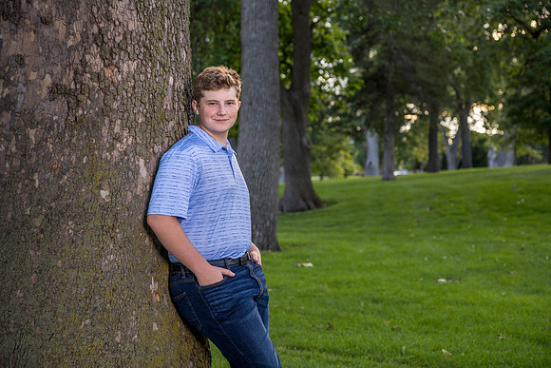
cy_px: 184
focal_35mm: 60
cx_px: 276
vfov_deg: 22.6
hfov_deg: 33.4
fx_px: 919
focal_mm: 60
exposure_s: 1/160
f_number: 3.5
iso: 250
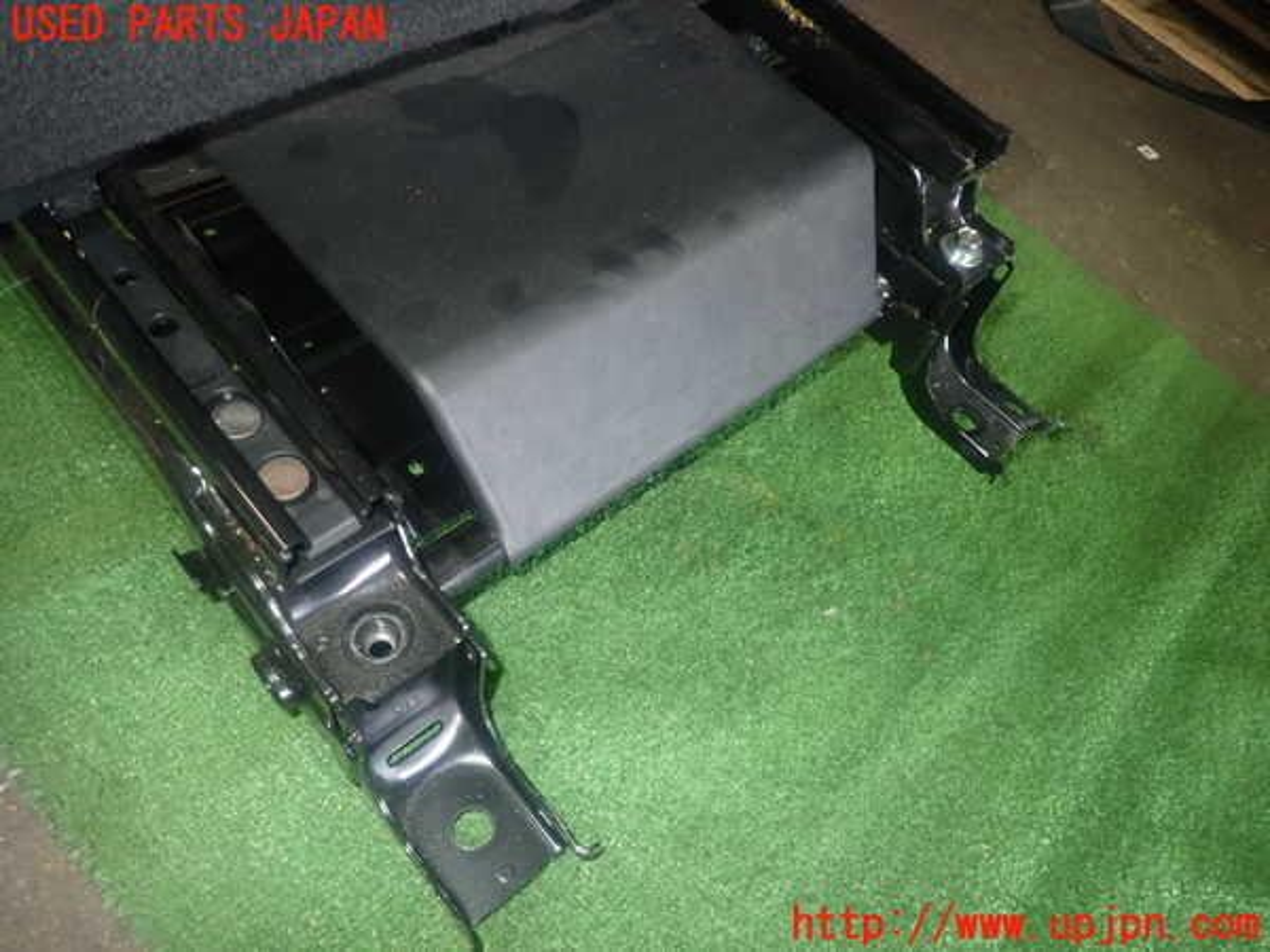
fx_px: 917
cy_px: 476
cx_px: 635
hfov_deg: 69.4
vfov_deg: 54.9
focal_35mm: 25
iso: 200
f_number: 2
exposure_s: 1/30
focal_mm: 4.5
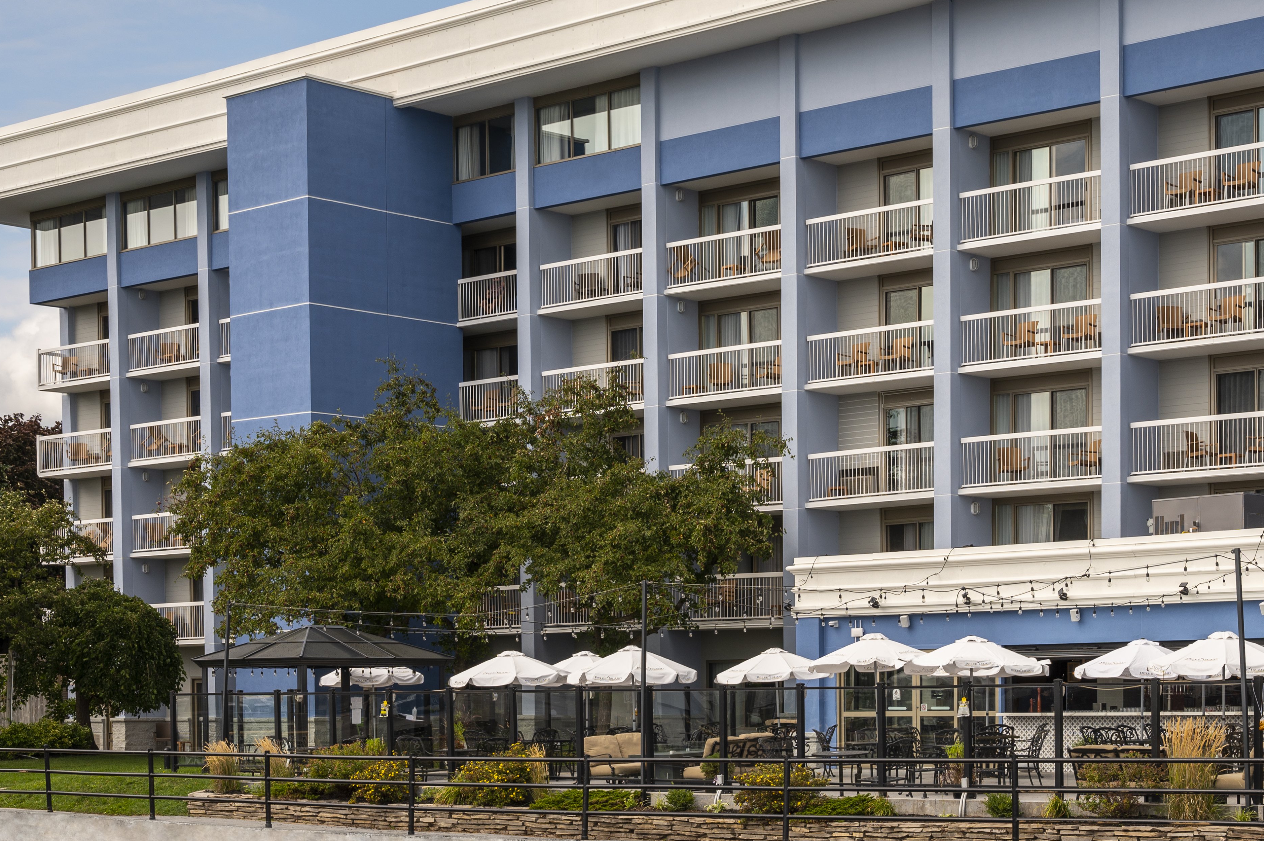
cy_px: 372
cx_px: 750
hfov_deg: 30.5
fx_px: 2316
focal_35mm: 66
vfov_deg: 20.6
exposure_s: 1/320
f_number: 8
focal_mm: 41
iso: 100
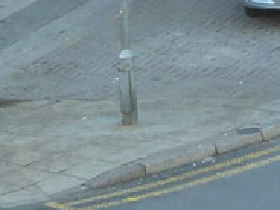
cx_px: 904
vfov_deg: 3.7
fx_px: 3203
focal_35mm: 396
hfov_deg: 4.7
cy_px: -286
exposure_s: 1/40
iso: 100
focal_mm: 8.5
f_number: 3.8
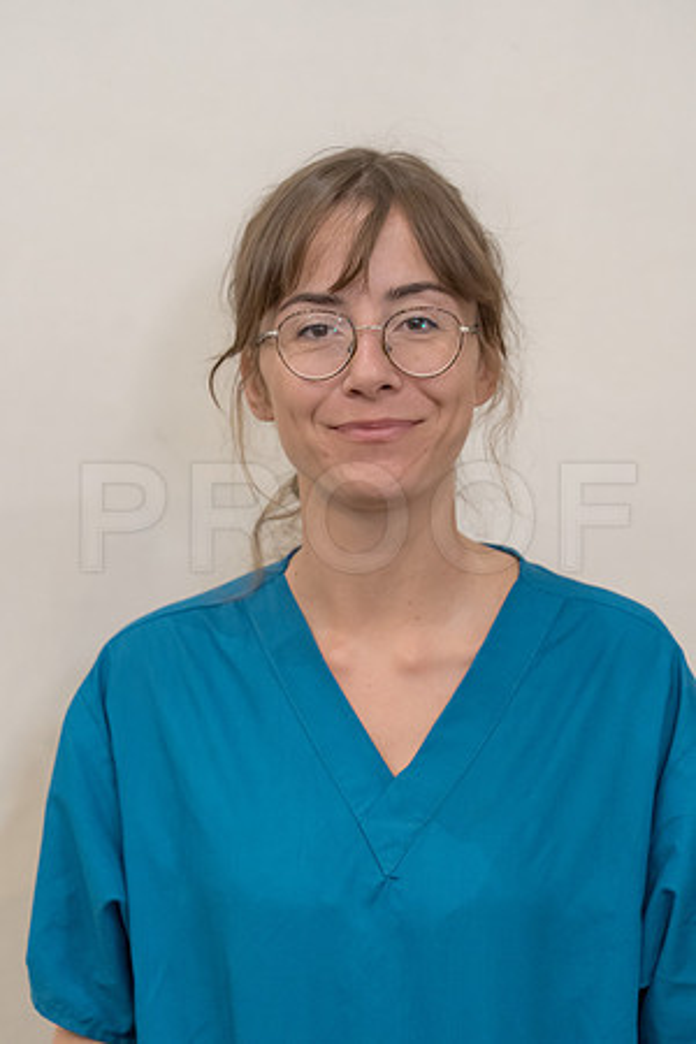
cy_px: 522
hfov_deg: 7.6
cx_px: 348
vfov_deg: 11.4
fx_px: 5220
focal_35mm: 180
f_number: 4
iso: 5000
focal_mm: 180
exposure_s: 1/80
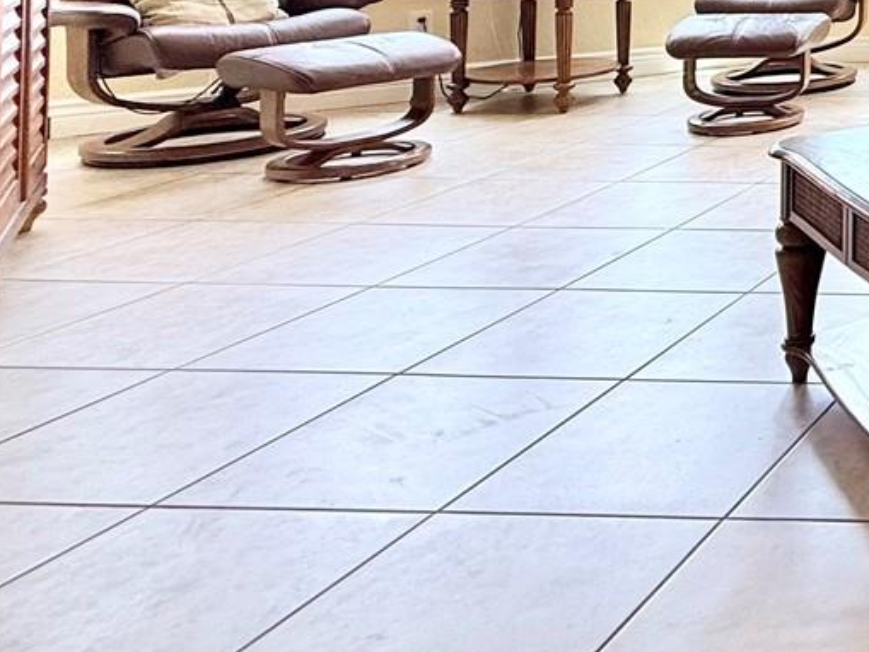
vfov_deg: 28.6
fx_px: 1105
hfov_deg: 27.6
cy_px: -131
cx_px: 1332
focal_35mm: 44
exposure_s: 1/120
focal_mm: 2.22
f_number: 2.2
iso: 80
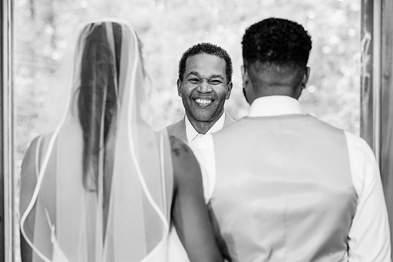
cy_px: 138
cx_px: 196
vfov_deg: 12.0
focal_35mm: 115
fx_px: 1251
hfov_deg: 17.9
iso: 1600
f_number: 4
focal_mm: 102
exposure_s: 1/100
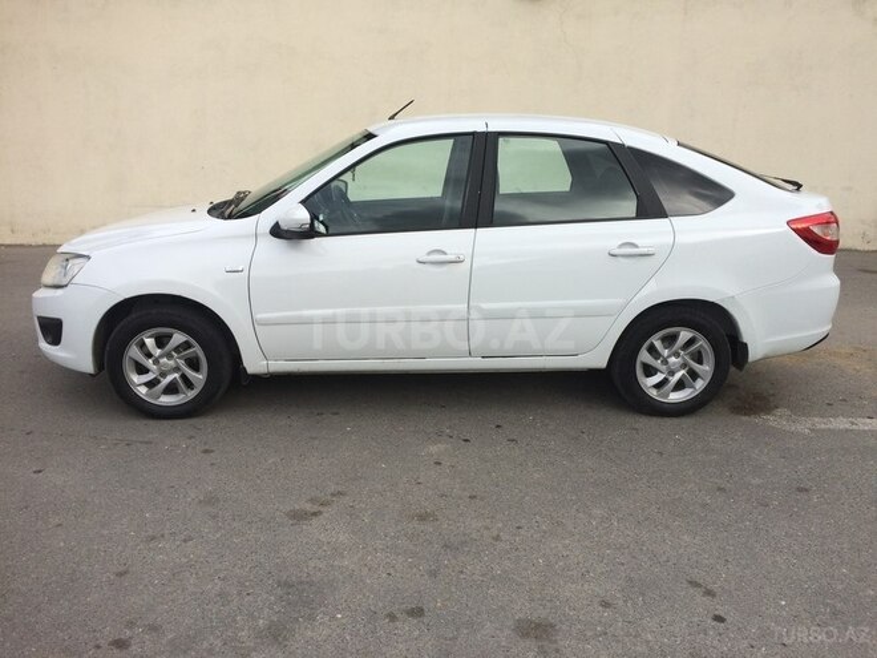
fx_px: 735
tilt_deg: -15.9
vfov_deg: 48.2
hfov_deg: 61.7
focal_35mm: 29
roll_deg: -3.2
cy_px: 329
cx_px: 438
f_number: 2.2
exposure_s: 1/1642
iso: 32
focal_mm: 4.15
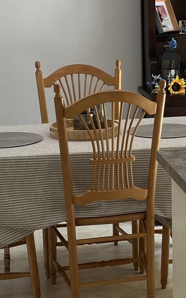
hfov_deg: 15.1
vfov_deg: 24.1
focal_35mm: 86
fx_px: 698
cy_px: 136
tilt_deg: -11.6
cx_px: 158
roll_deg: +0.7
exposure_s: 1/121
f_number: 1.6
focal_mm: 5.1
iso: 64
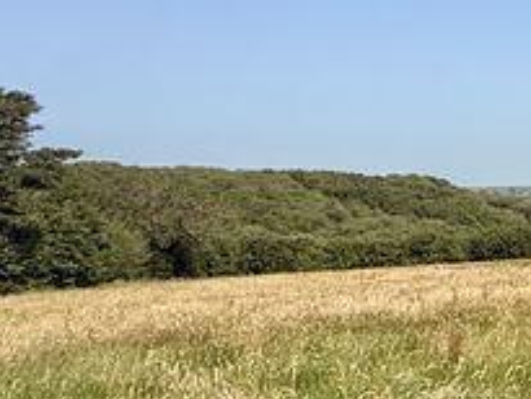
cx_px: 992
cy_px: 83
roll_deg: +0.0
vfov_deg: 20.8
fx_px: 1074
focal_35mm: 70
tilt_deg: +6.0
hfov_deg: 19.5
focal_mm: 2.22
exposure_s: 1/2717
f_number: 2.2
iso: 50
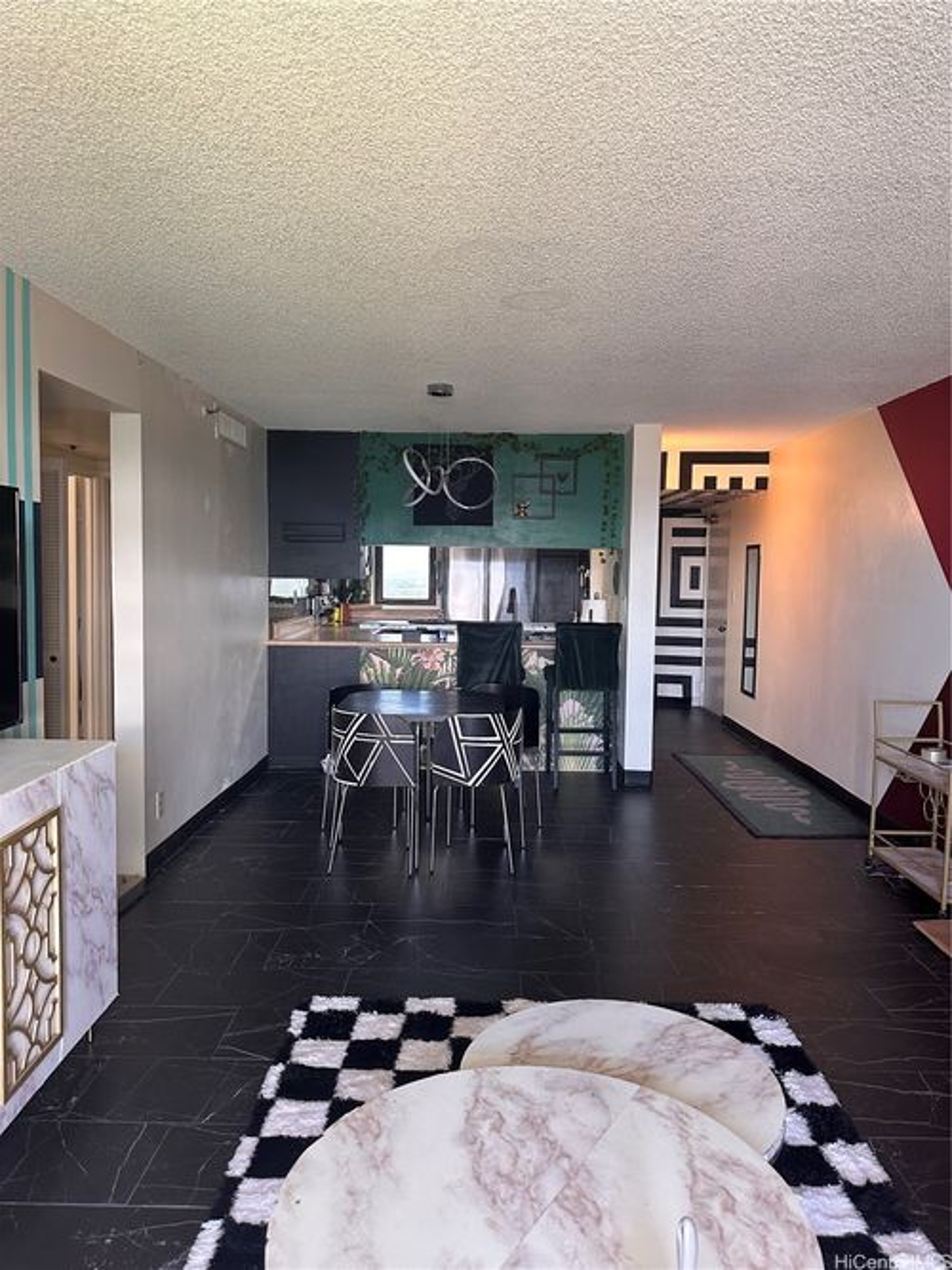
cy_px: 635
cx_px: 476
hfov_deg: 56.8
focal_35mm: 24
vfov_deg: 71.6
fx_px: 880
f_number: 1.78
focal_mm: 6.86
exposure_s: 1/88
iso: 250
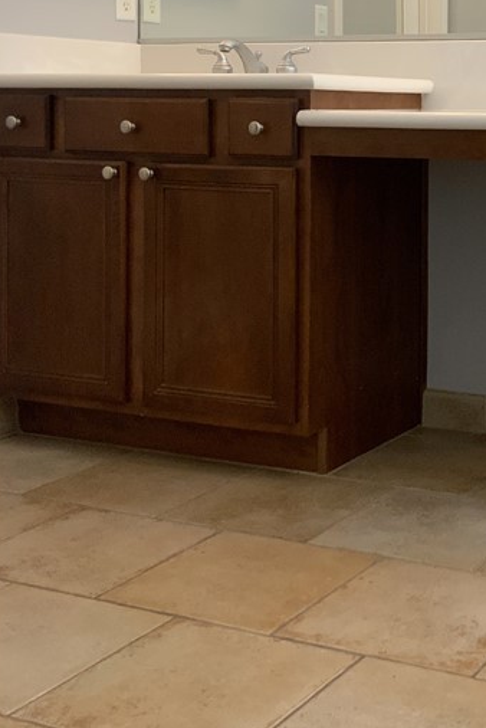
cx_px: 539
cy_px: 131
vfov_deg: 31.9
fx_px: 1233
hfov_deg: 21.1
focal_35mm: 61
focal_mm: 3
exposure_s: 1/60
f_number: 1.8
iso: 80
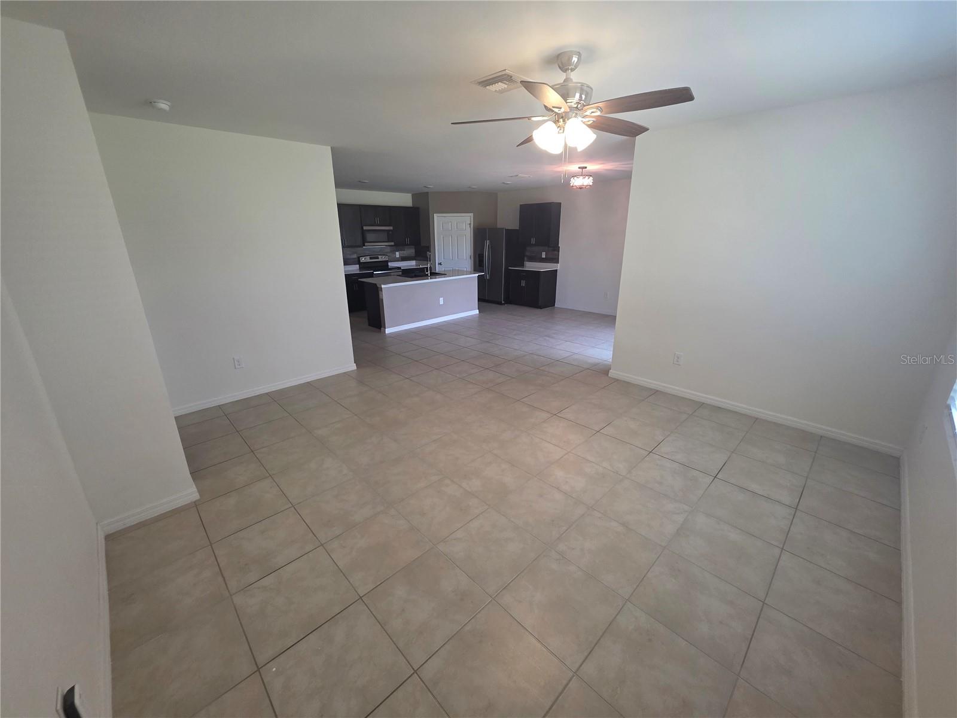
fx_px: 359
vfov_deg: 89.9
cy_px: 359
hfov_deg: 106.2
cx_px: 478
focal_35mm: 13
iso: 200
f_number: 1.9
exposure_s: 1/120
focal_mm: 2.2
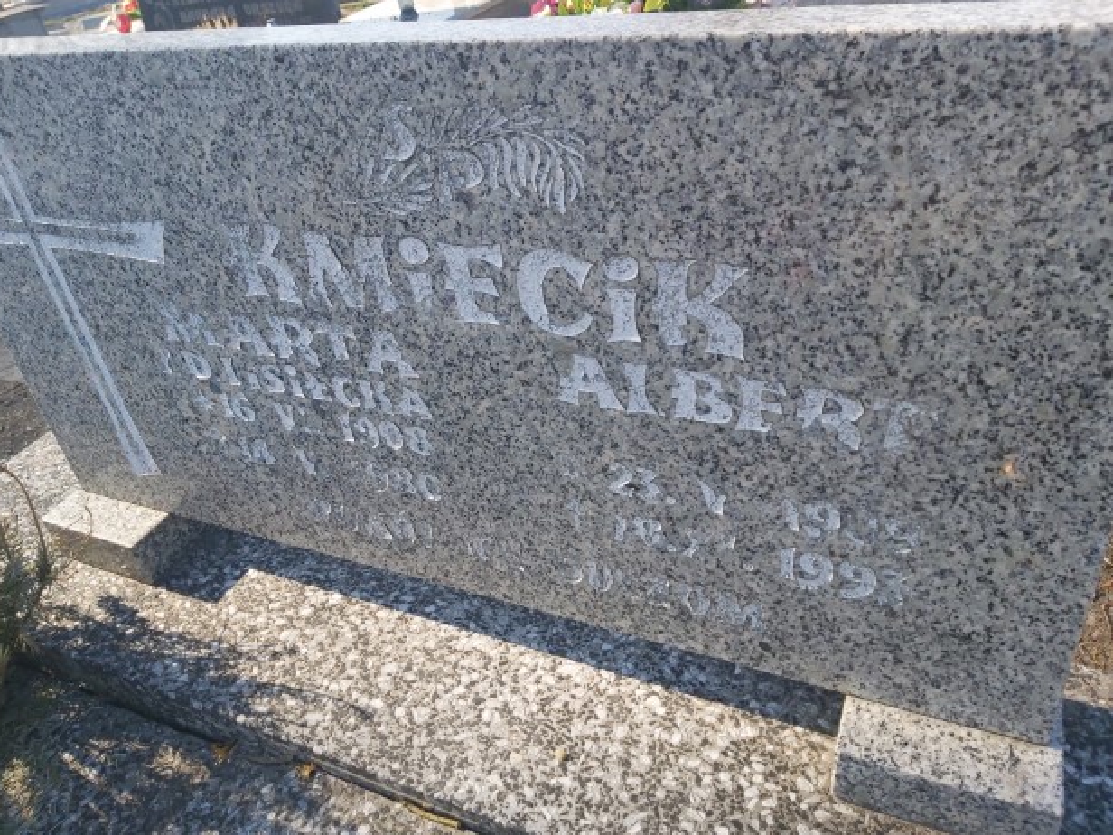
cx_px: 537
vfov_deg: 51.3
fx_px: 868
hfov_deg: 65.3
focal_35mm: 27
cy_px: 403
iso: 64
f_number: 1.7
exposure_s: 1/707
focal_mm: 3.92
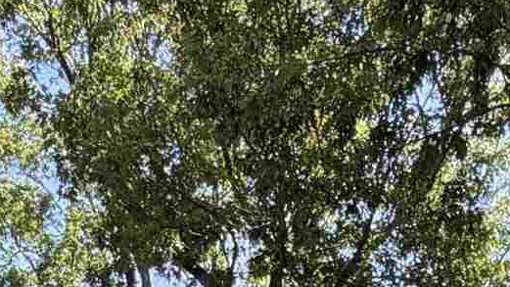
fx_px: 1217
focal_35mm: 90
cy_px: 804
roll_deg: -1.0
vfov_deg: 10.4
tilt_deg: -0.5
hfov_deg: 23.7
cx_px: 278
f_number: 2.2
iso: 50
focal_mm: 2.22
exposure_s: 1/134
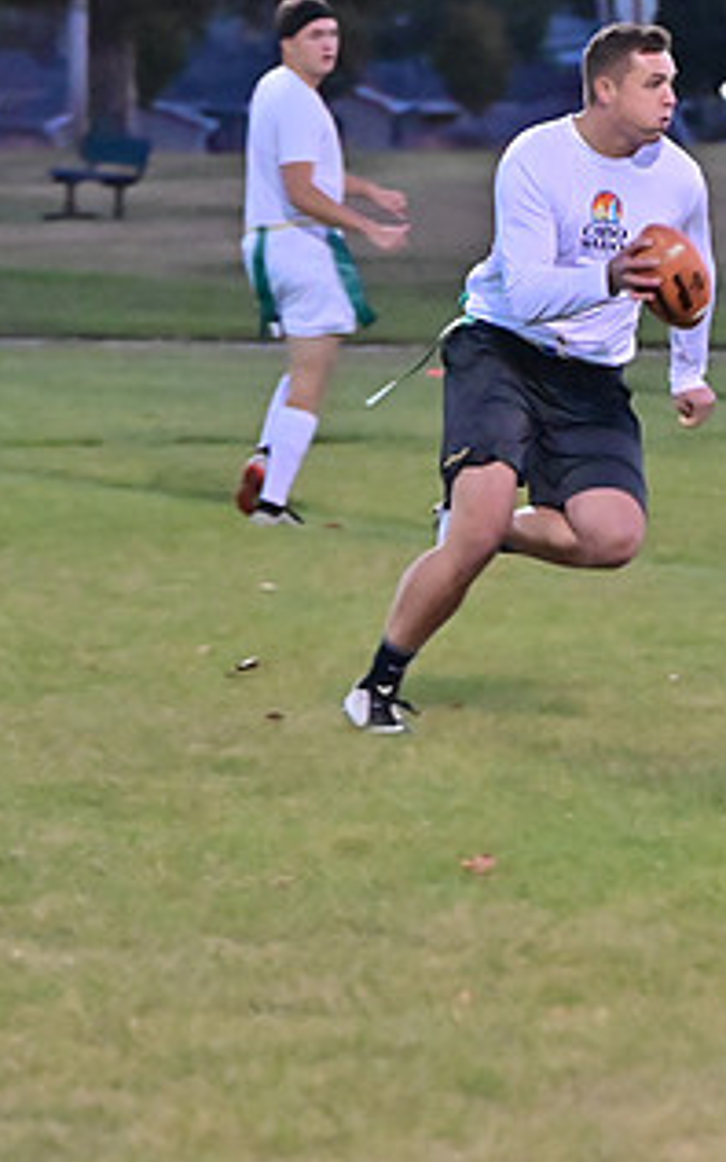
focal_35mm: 321
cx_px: 843
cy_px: 475
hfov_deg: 4.1
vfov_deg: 6.5
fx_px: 10167
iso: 6400
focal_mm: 115
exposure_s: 1/500
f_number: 4
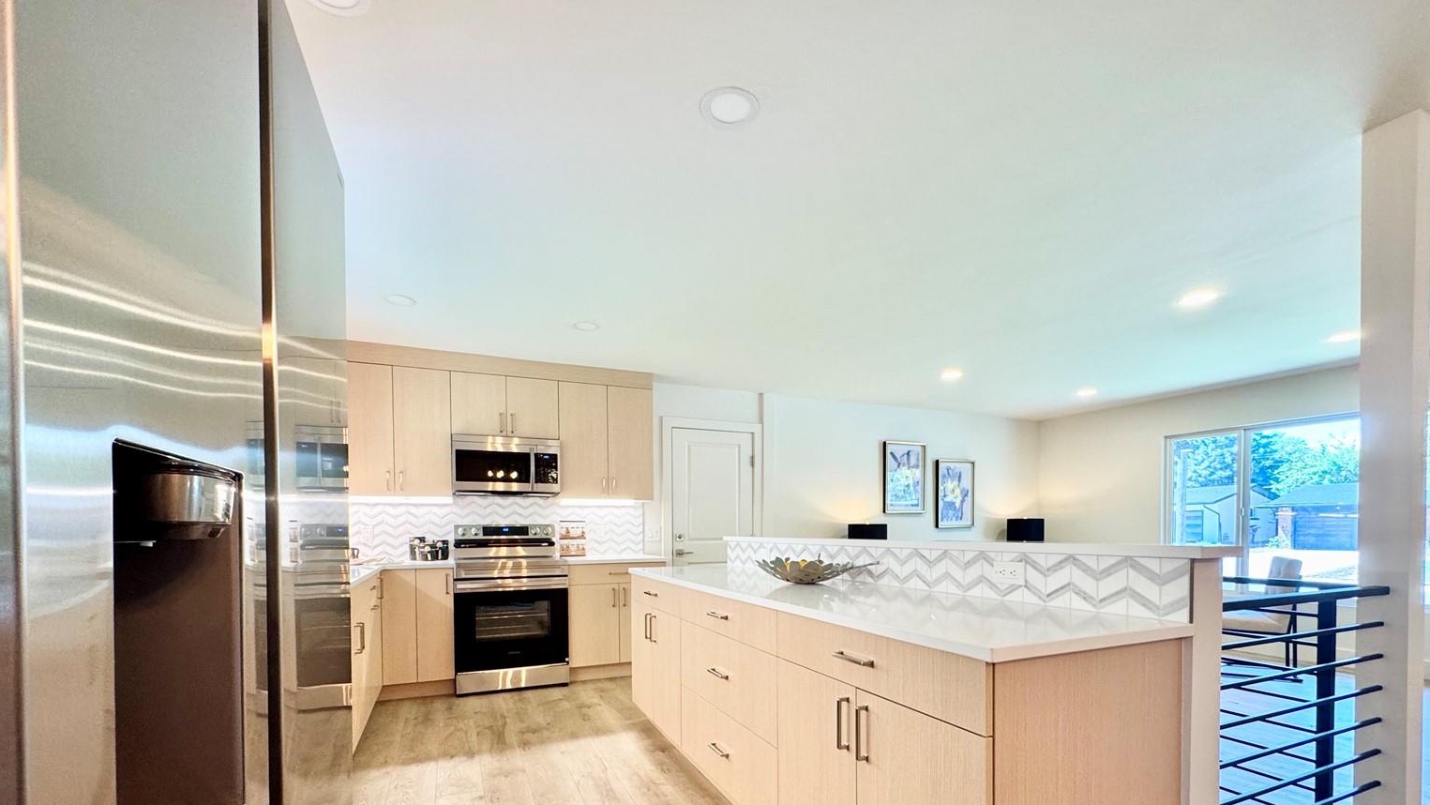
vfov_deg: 65.1
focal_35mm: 16
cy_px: 545
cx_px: 719
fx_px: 607
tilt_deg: -2.4
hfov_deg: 99.4
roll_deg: +0.8
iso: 200
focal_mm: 2.22
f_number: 2.2
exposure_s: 1/120
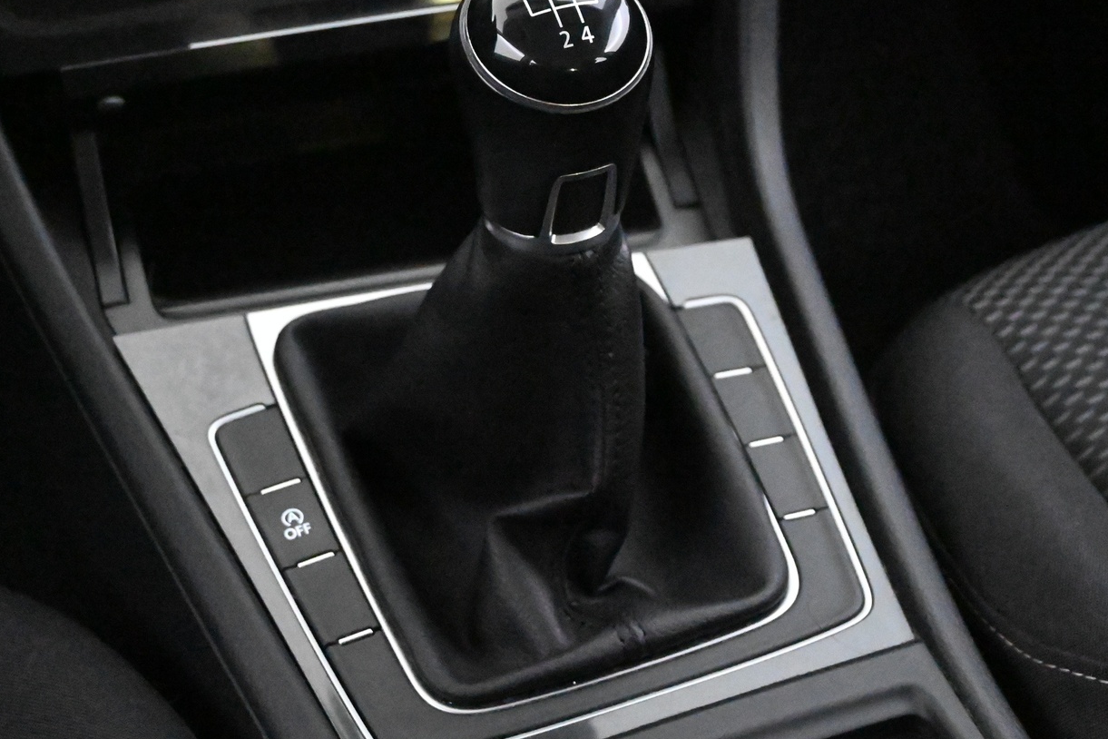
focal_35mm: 66
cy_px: 275
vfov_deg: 20.7
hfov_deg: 30.7
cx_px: 554
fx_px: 2021
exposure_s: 1/50
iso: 28800
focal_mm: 33
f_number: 5
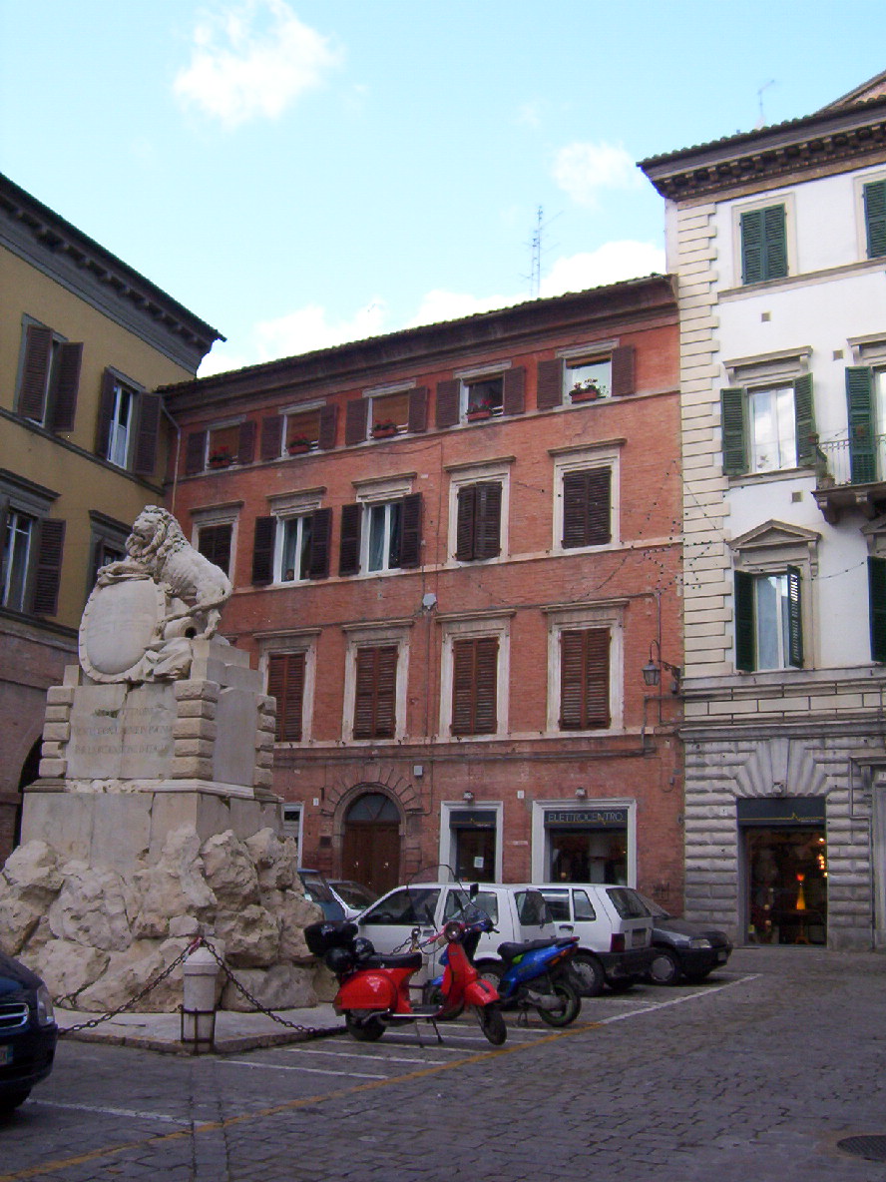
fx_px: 1229
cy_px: 591
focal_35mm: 36
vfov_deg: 51.4
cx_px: 443
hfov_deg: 39.7
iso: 100
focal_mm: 5.54
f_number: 2.76
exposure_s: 1/577
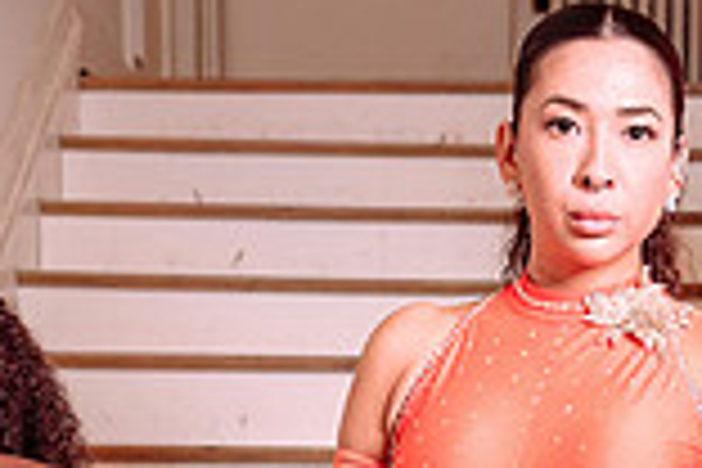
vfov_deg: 12.4
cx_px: 537
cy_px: 656
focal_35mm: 106
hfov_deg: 19.1
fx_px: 2067
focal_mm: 26
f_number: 3.2
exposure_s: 1/125
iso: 800
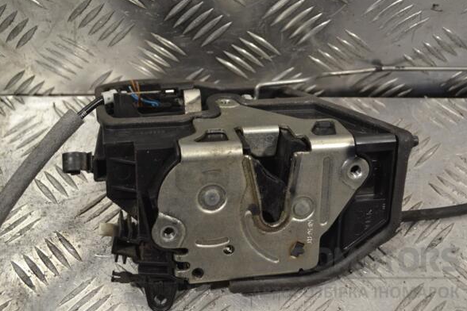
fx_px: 675
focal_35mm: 52
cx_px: 237
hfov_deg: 38.2
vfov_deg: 26.0
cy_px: 154
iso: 400
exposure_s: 1/100
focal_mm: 34
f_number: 5
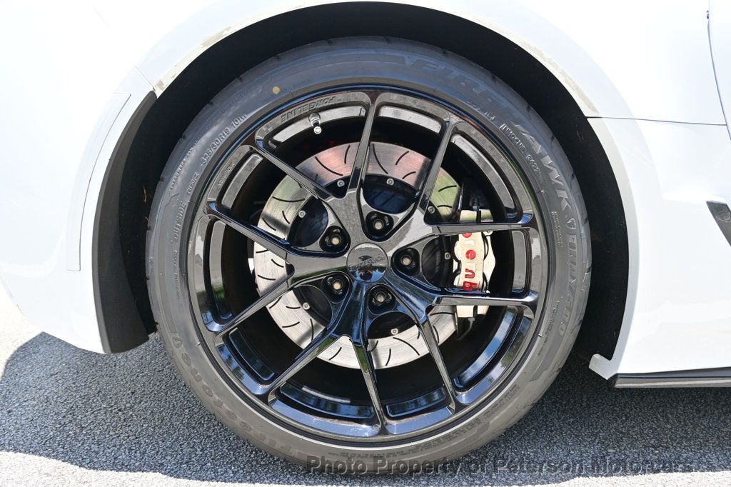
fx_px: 639
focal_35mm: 32
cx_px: 366
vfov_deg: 41.7
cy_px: 244
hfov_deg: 59.5
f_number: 5.6
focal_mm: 21
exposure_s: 1/125
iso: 100
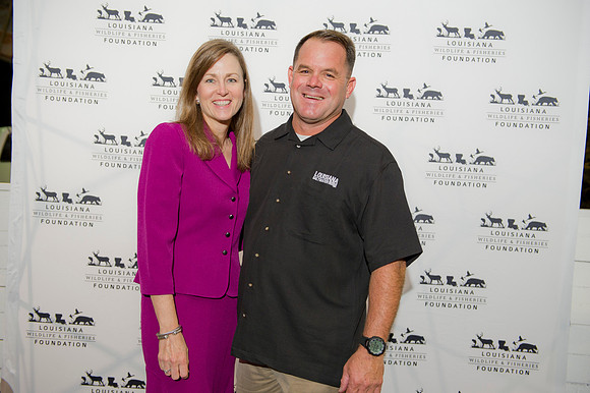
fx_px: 622
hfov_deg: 50.7
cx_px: 295
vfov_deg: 35.0
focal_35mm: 38
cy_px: 196
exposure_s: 1/125
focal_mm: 38
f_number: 3.5
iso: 800
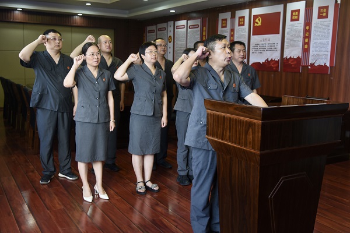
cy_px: 116
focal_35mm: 35
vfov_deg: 37.9
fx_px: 340
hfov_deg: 54.4
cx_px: 175
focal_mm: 35
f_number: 4.5
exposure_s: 1/80
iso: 1000
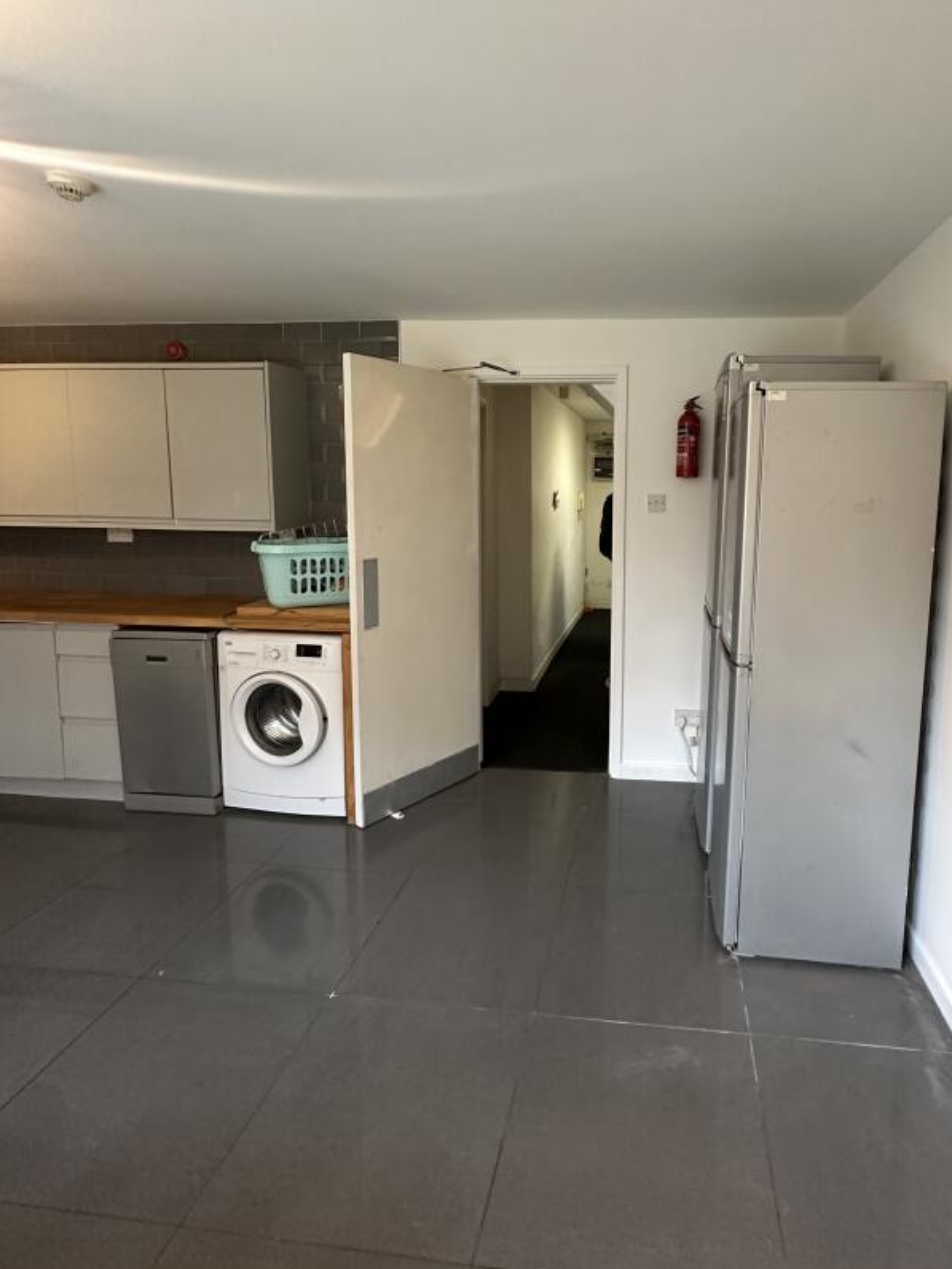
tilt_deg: -4.2
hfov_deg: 70.4
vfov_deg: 87.3
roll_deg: +1.0
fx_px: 660
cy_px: 552
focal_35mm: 18
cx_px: 598
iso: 400
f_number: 2.2
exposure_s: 1/50
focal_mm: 2.22
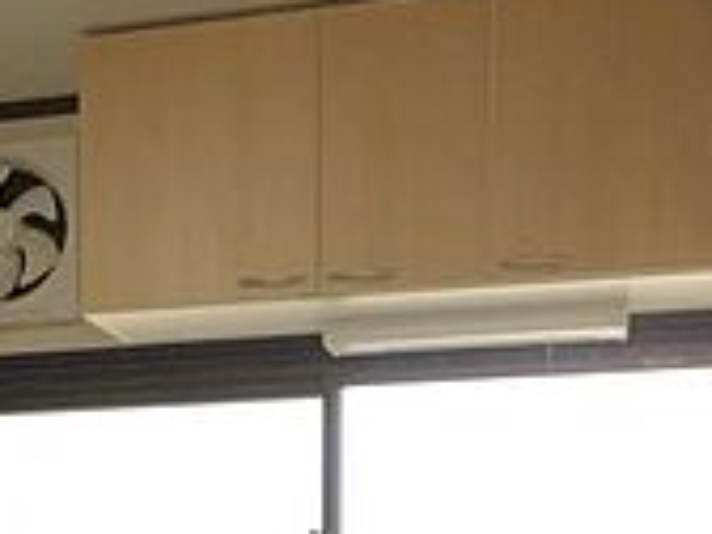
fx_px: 2427
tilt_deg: -6.2
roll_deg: +0.4
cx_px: 102
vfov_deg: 11.9
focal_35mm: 118
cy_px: 835
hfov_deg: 16.5
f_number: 2.4
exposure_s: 1/120
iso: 32
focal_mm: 3.3
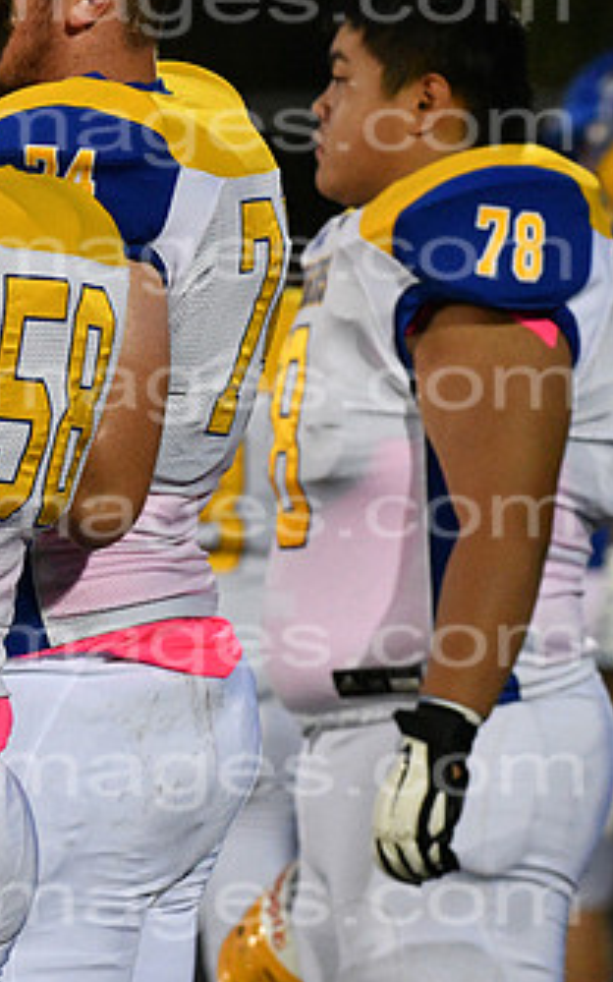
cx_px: -85
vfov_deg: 2.6
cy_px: 453
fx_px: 21393
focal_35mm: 800
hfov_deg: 1.6
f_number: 4.5
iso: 8000
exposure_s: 1/800
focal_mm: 300
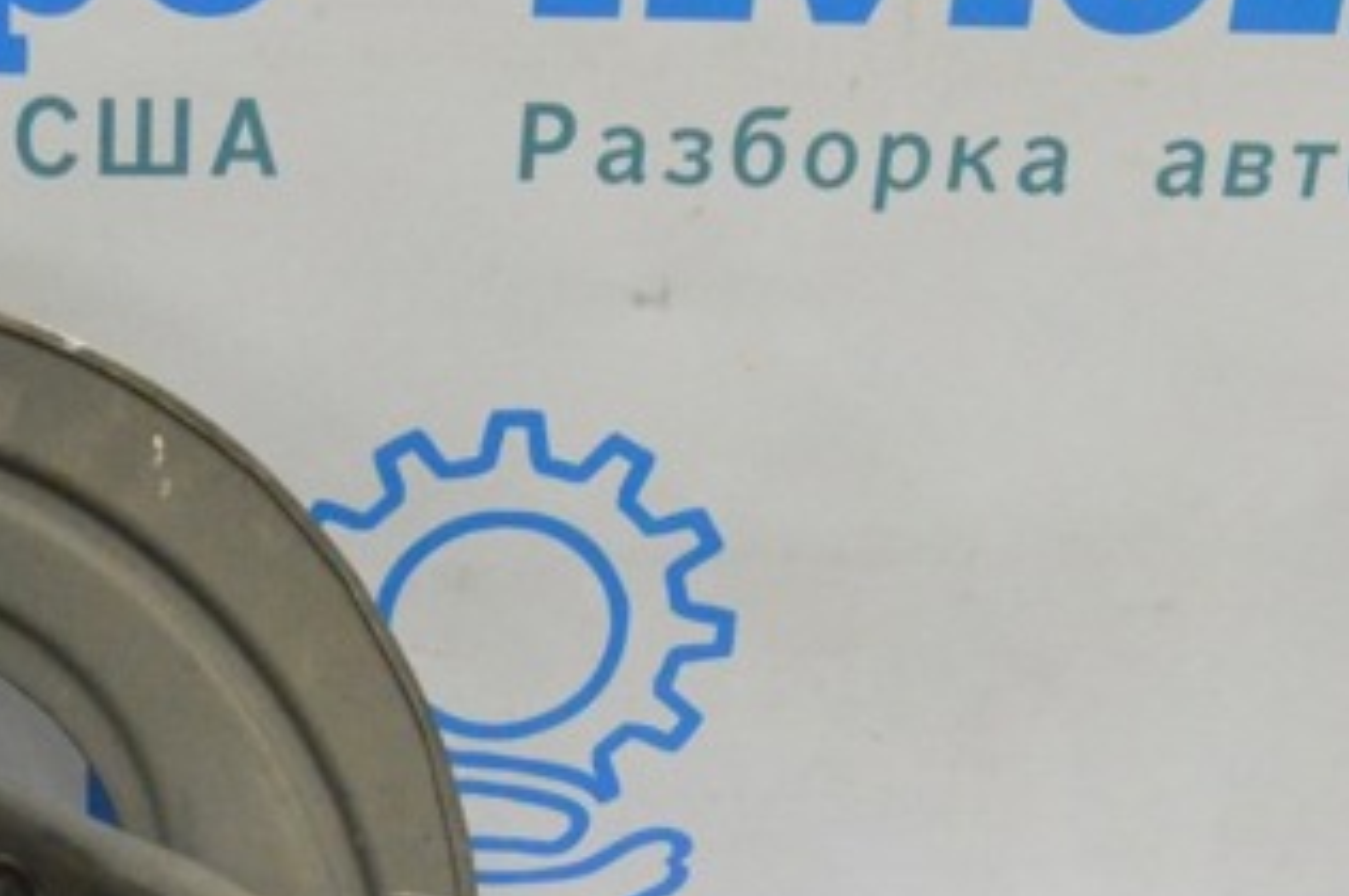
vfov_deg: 17.0
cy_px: 800
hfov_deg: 25.0
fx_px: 2957
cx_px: 171
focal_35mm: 79
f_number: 20
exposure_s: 1/20
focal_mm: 26
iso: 6400
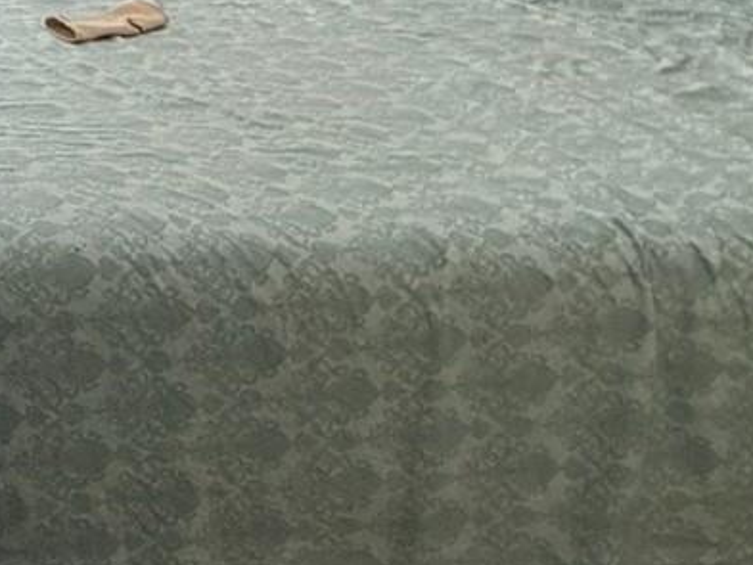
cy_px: -115
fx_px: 1240
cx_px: -205
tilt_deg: -9.8
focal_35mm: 57
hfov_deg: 28.3
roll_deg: +0.8
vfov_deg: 23.4
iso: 320
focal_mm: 2.22
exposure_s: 1/80
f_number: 2.2
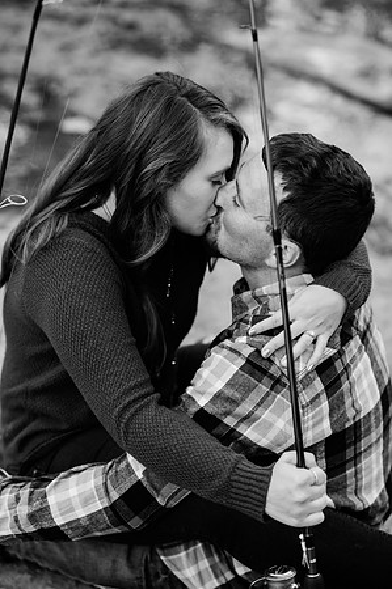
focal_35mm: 85
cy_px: 294
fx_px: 1391
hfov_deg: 16.0
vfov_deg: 23.9
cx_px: 196
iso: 500
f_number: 2.5
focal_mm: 85
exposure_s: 1/200
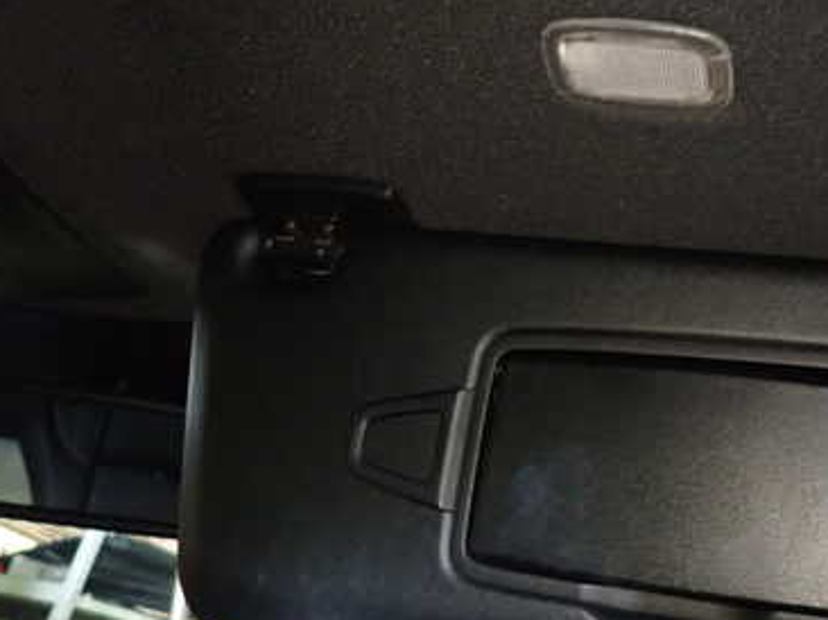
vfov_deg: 35.0
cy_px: 378
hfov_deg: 43.6
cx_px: 665
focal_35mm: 41
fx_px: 980
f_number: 2
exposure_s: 1/25
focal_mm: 4.5
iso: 800
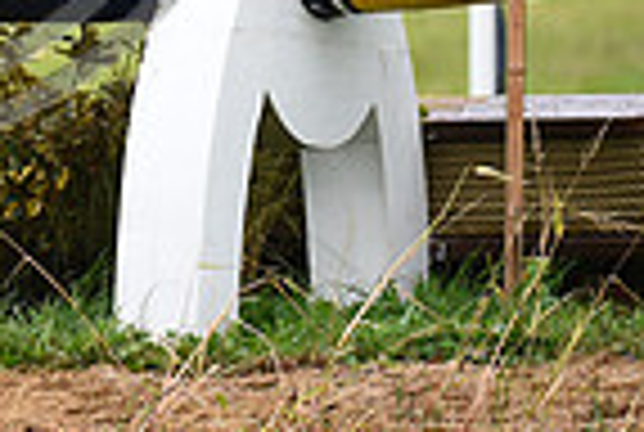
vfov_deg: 1.0
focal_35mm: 1334
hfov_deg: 1.5
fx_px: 23913
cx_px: -225
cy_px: -364
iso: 1400
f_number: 4.5
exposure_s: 1/1000
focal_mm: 330
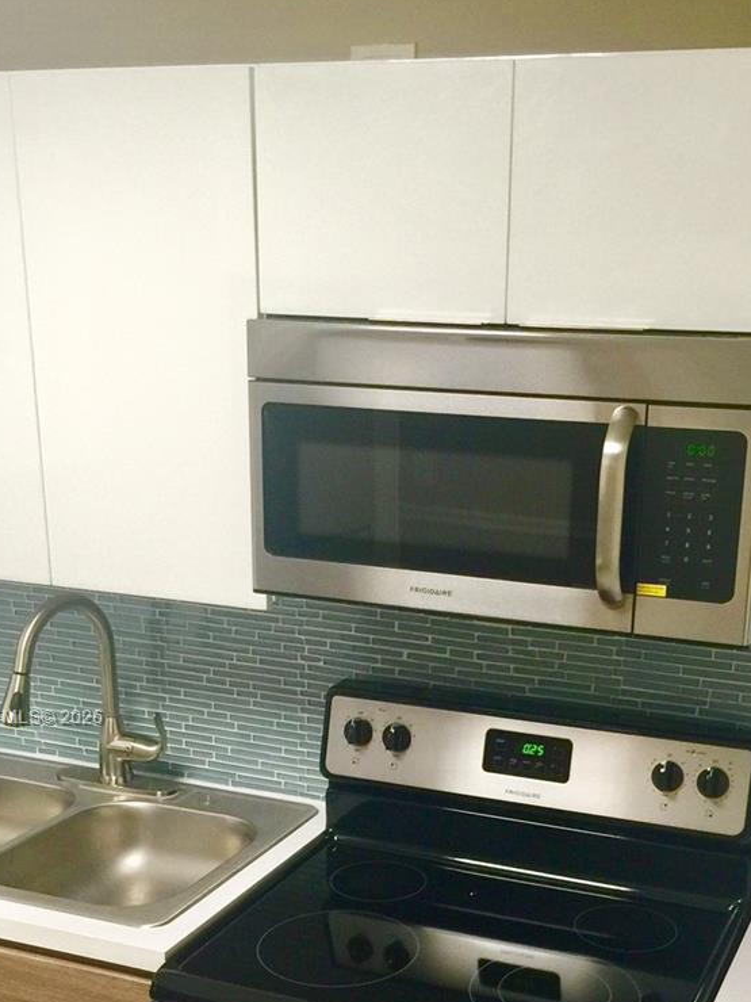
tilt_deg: -15.5
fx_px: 1360
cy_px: 719
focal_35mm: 47
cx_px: 461
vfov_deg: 39.6
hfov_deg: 30.8
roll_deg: +0.2
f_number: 2.2
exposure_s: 1/30
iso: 50
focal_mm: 4.15
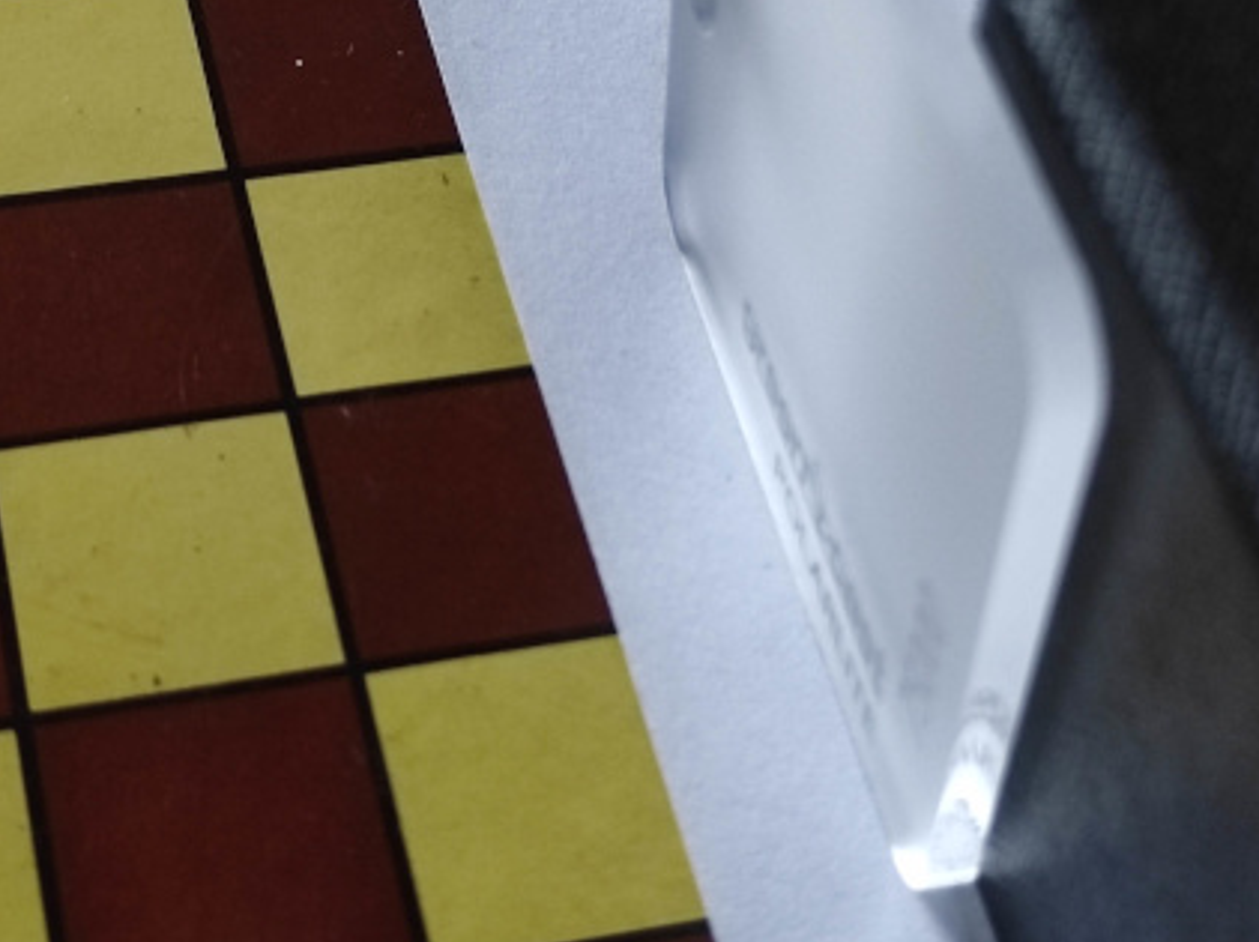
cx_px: 475
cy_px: 250
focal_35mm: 38
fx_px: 1381
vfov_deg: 36.9
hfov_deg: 48.6
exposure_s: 1/20
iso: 609
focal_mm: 5.43
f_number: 1.89
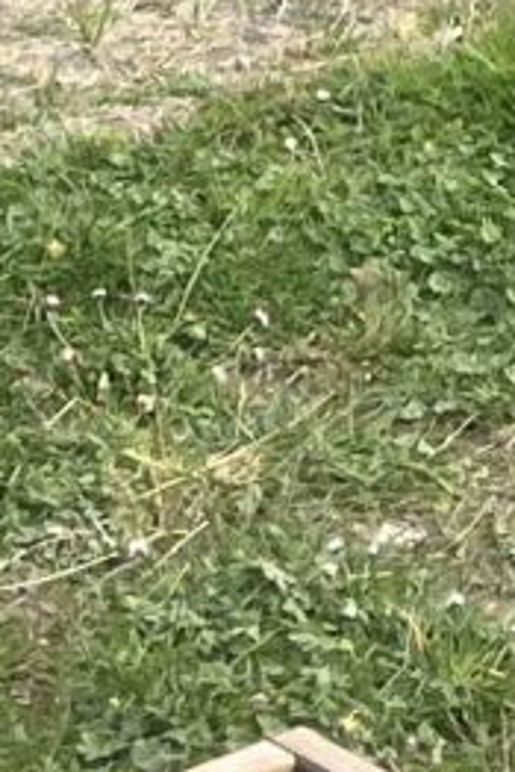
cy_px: -1847
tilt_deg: -1.7
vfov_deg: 6.8
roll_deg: -0.5
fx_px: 5657
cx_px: 895
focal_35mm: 264
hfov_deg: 5.1
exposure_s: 1/122
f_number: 1.6
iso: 40
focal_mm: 5.1
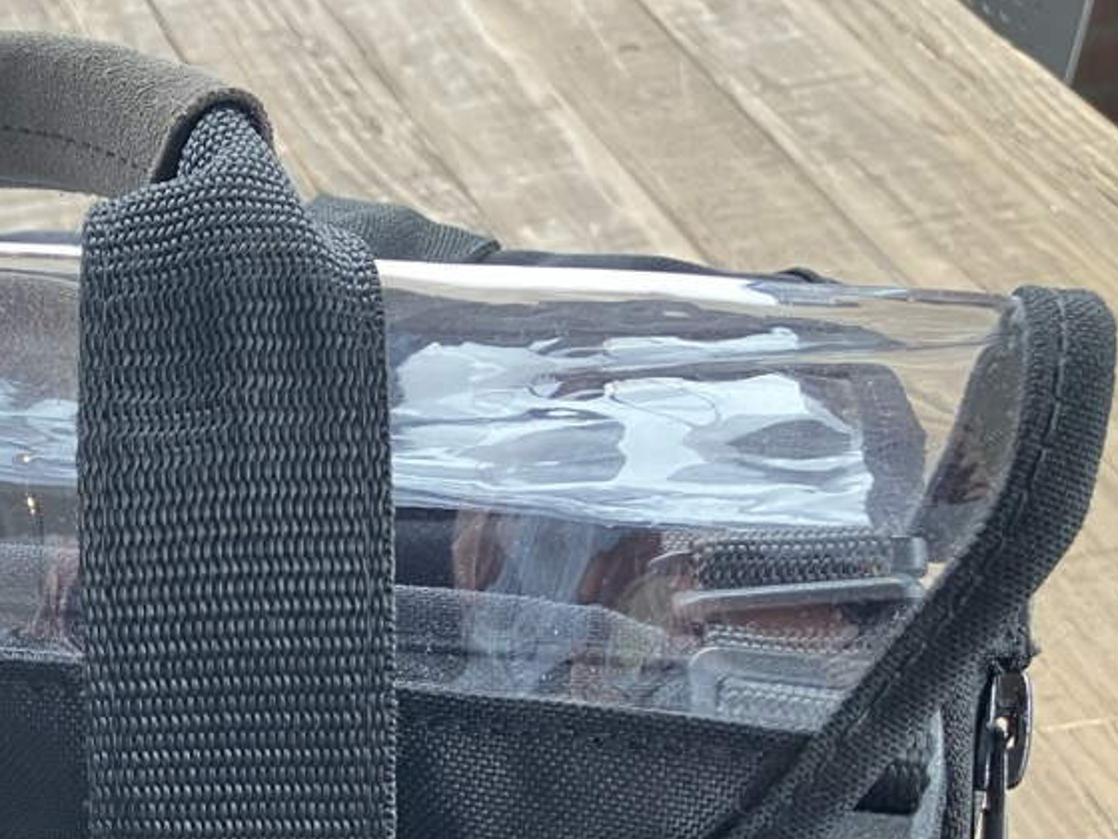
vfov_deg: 21.8
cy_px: 909
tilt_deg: -47.2
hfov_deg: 28.6
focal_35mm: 64
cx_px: 28
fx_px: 2067
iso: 50
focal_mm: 3.99
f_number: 1.8
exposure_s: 1/50
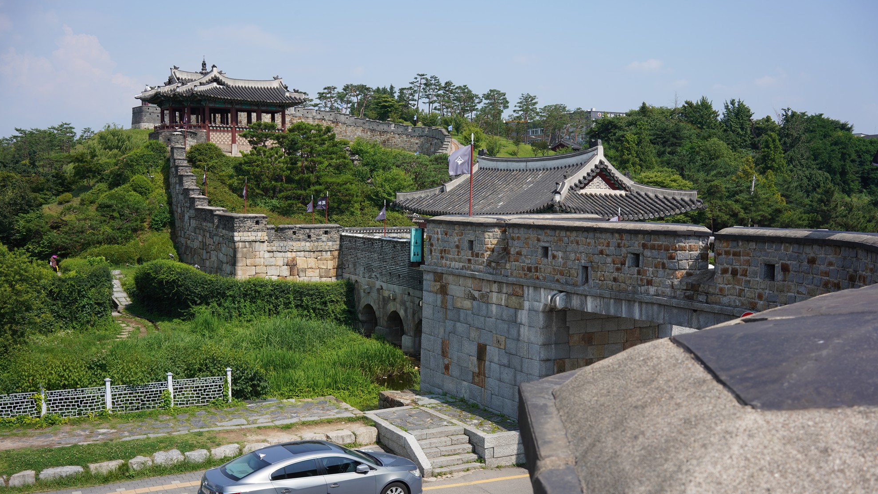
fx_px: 861
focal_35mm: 37
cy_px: 288
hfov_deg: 54.0
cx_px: 440
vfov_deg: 31.9
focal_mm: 35
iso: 100
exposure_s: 1/125
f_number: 11
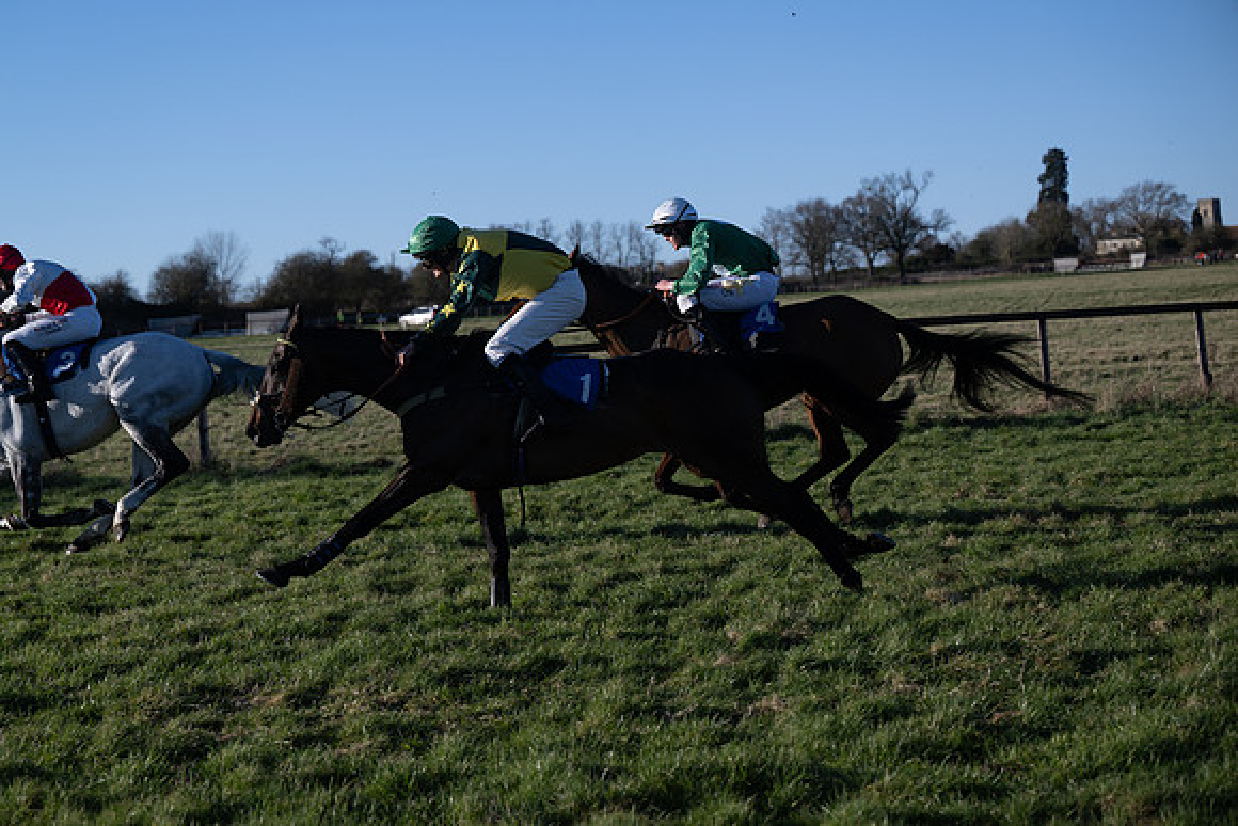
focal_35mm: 70
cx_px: 619
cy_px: 413
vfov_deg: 19.5
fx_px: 2408
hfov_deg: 28.8
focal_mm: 70
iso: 200
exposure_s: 1/2500
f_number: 4
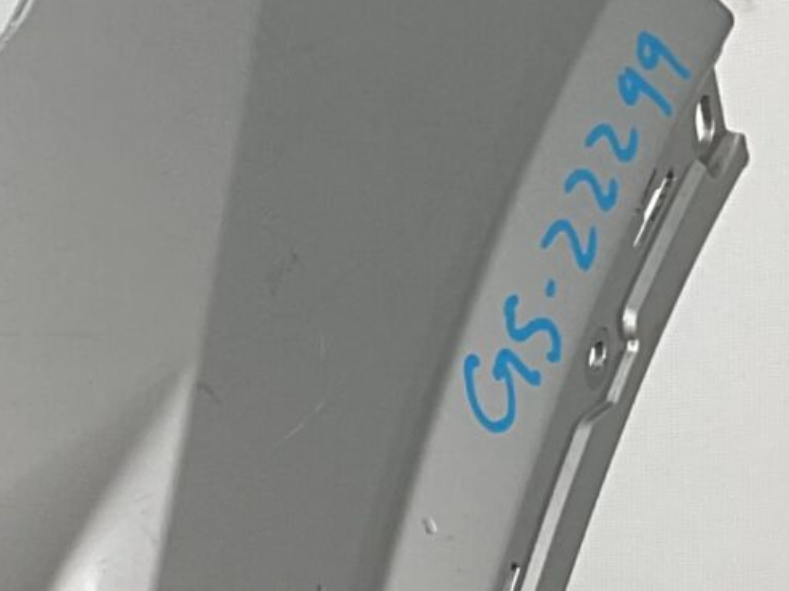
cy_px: 1024
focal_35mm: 150
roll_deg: +7.7
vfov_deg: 9.5
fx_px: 3418
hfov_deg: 11.3
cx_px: -1004
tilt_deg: -19.4
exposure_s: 1/128
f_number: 1.8
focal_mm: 3
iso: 16
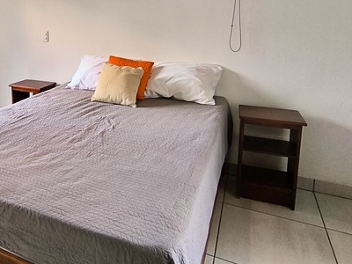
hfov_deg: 53.4
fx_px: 325
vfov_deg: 42.6
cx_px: 75
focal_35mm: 32
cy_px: 62
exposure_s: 1/33.3
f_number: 2.2
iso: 200
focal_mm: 1.65
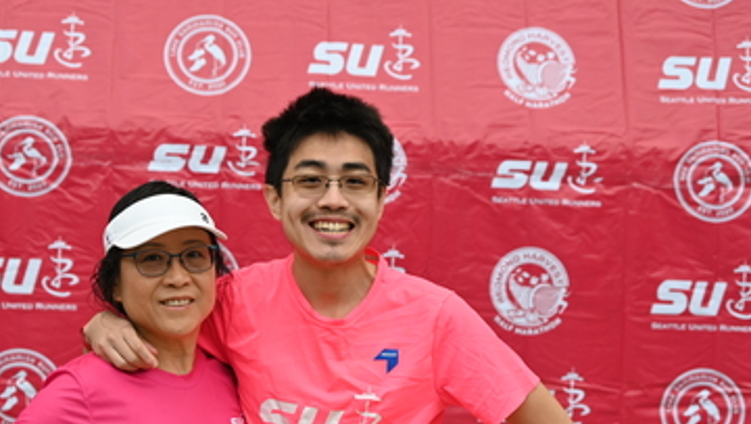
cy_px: 314
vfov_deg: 16.7
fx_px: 1435
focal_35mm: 72
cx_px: 305
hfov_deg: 29.3
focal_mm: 45
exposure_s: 1/125
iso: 560
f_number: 5.3
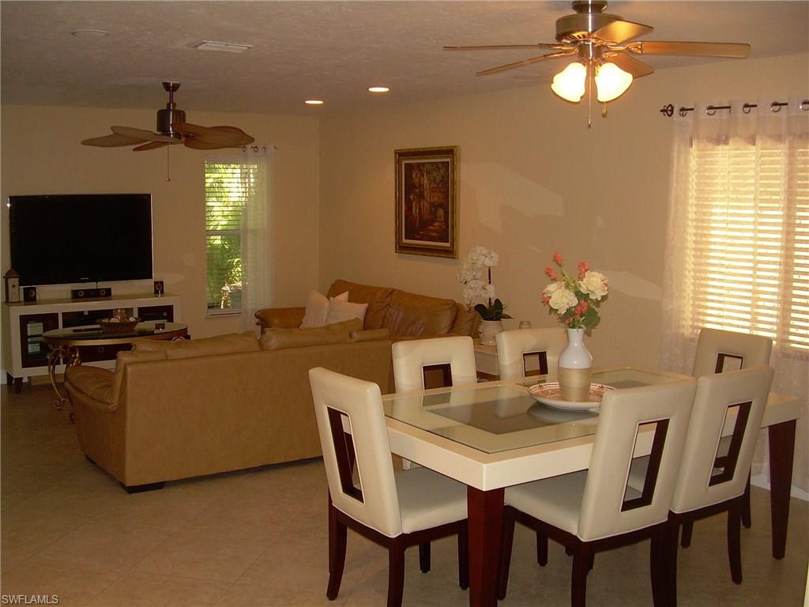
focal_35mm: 38
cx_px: 404
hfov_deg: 49.0
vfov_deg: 37.7
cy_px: 304
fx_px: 888
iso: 141
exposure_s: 1/60
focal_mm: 6.3
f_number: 2.8
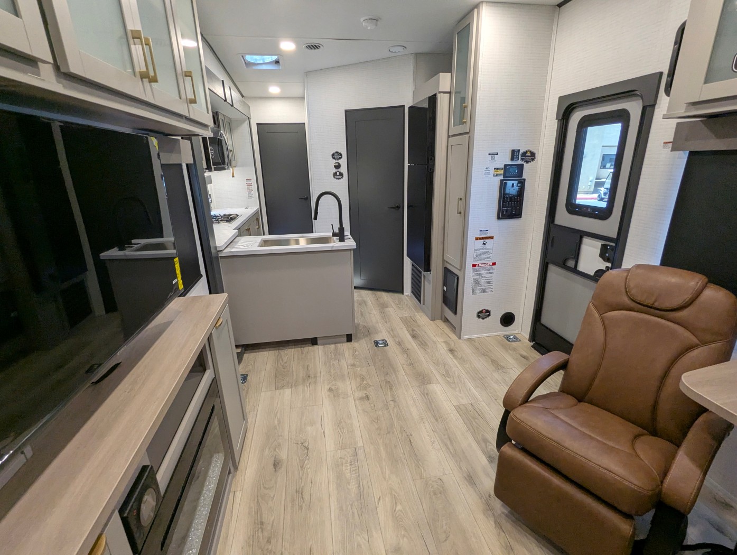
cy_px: 278
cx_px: 368
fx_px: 341
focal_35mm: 16
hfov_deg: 94.4
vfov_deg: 78.2
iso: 215
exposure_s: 1/100
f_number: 2.2
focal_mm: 2.35
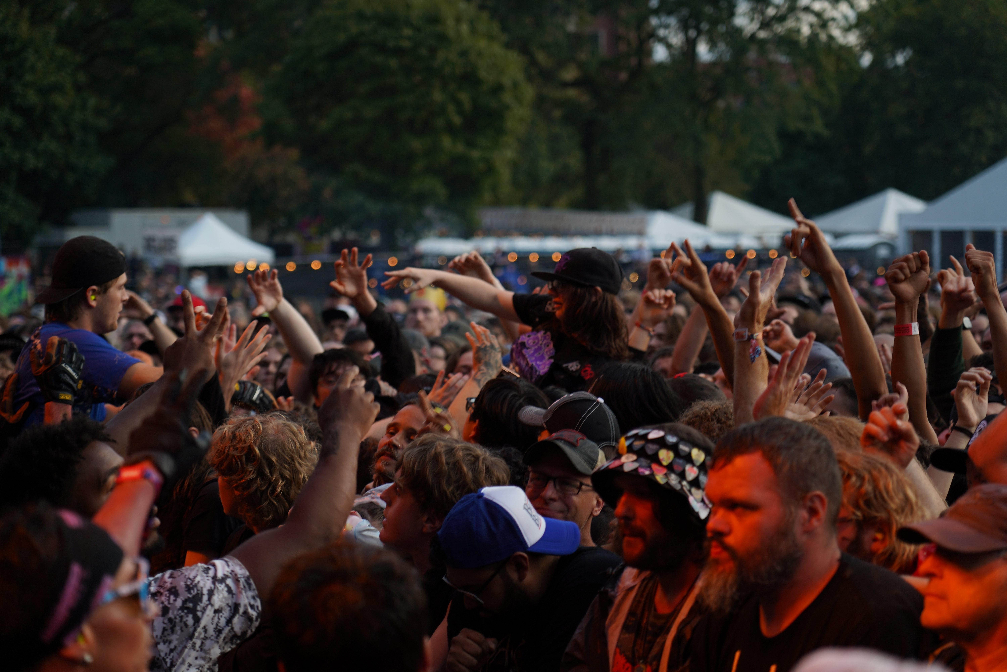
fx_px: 2937
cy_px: 336
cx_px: 504
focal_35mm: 105
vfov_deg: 13.0
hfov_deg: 19.5
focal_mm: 105
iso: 100
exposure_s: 1/125
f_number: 4
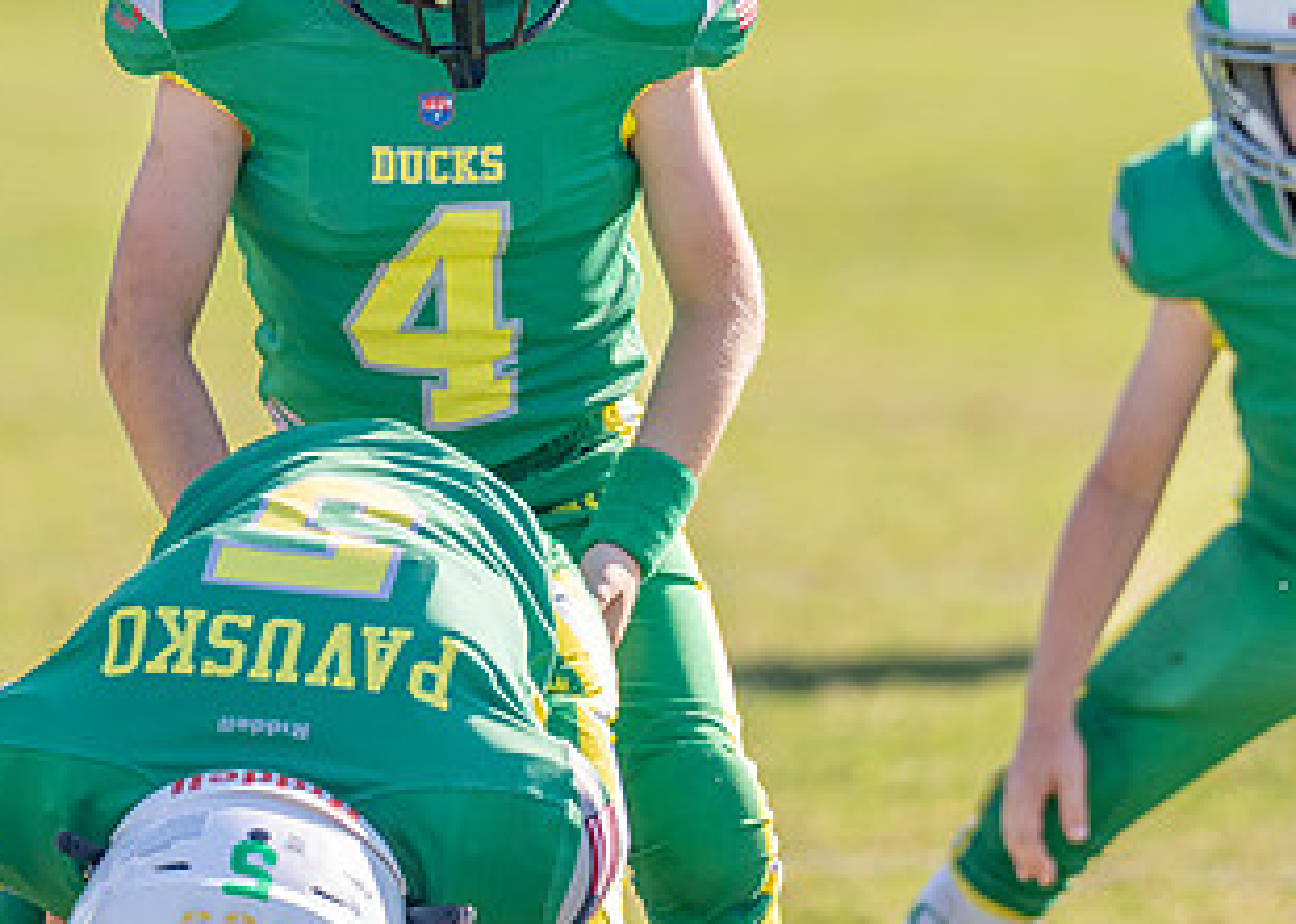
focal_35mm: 531
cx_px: 522
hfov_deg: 3.8
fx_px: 19532
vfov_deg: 2.7
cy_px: -12
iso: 250
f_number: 2.8
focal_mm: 200
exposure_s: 1/2500
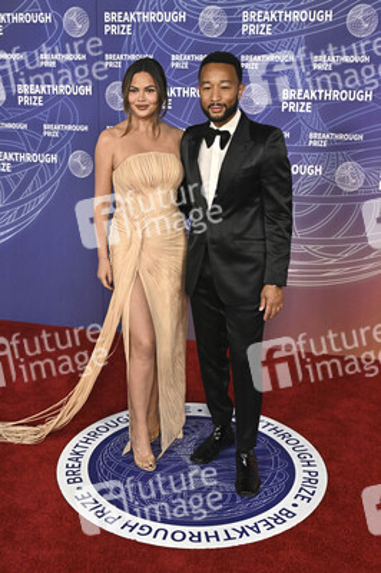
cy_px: 286
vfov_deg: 53.2
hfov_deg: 36.8
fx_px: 572
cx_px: 190
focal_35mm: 36
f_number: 4
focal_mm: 36
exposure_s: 1/320
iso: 2000
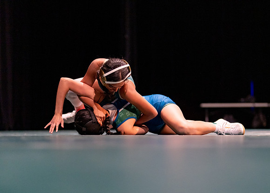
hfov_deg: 27.6
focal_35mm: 72
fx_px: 549
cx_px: 157
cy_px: 132
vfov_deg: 19.8
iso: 2000
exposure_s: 1/1000
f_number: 1.2
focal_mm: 50
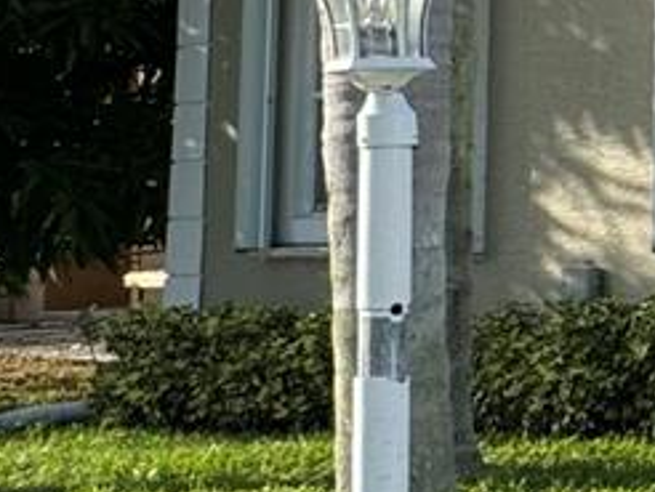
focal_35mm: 91
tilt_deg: +3.9
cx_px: 1563
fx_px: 1724
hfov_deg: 14.4
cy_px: 82
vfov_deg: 16.1
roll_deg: +0.0
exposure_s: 1/889
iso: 40
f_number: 2.2
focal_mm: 2.22
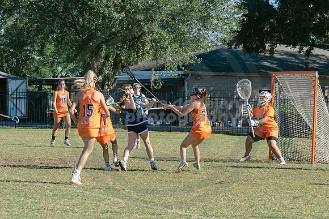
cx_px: 259
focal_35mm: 172
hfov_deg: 11.9
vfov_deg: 8.0
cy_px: 119
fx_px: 1569
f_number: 5.6
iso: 250
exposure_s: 1/800
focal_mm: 70
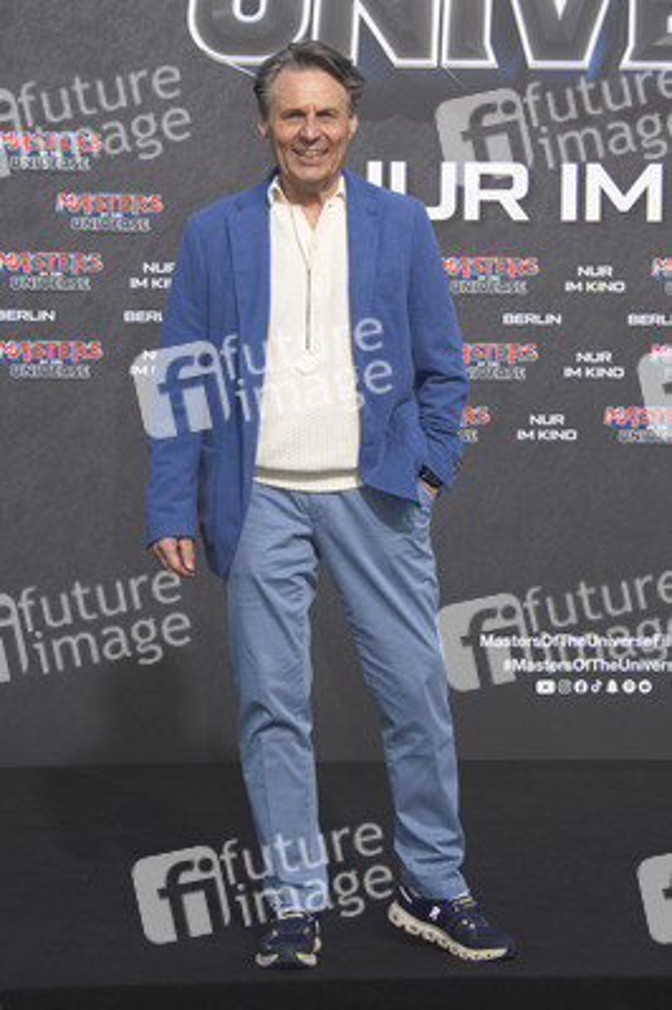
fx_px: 1907
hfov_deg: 20.0
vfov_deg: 29.7
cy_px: 505
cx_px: 336
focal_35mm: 68
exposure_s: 1/250
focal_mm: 68
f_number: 6.3
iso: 320
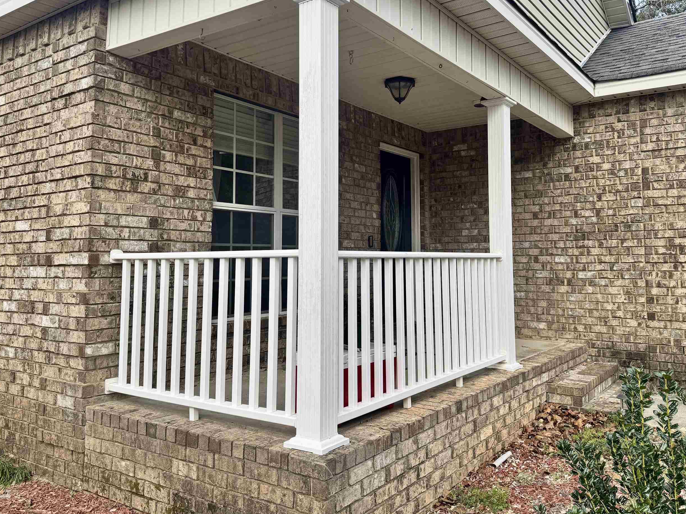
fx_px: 594
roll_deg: -0.1
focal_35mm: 30
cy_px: 213
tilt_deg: +3.1
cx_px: 363
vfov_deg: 46.6
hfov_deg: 59.9
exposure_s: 1/1637
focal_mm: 6.76
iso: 80
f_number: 1.78
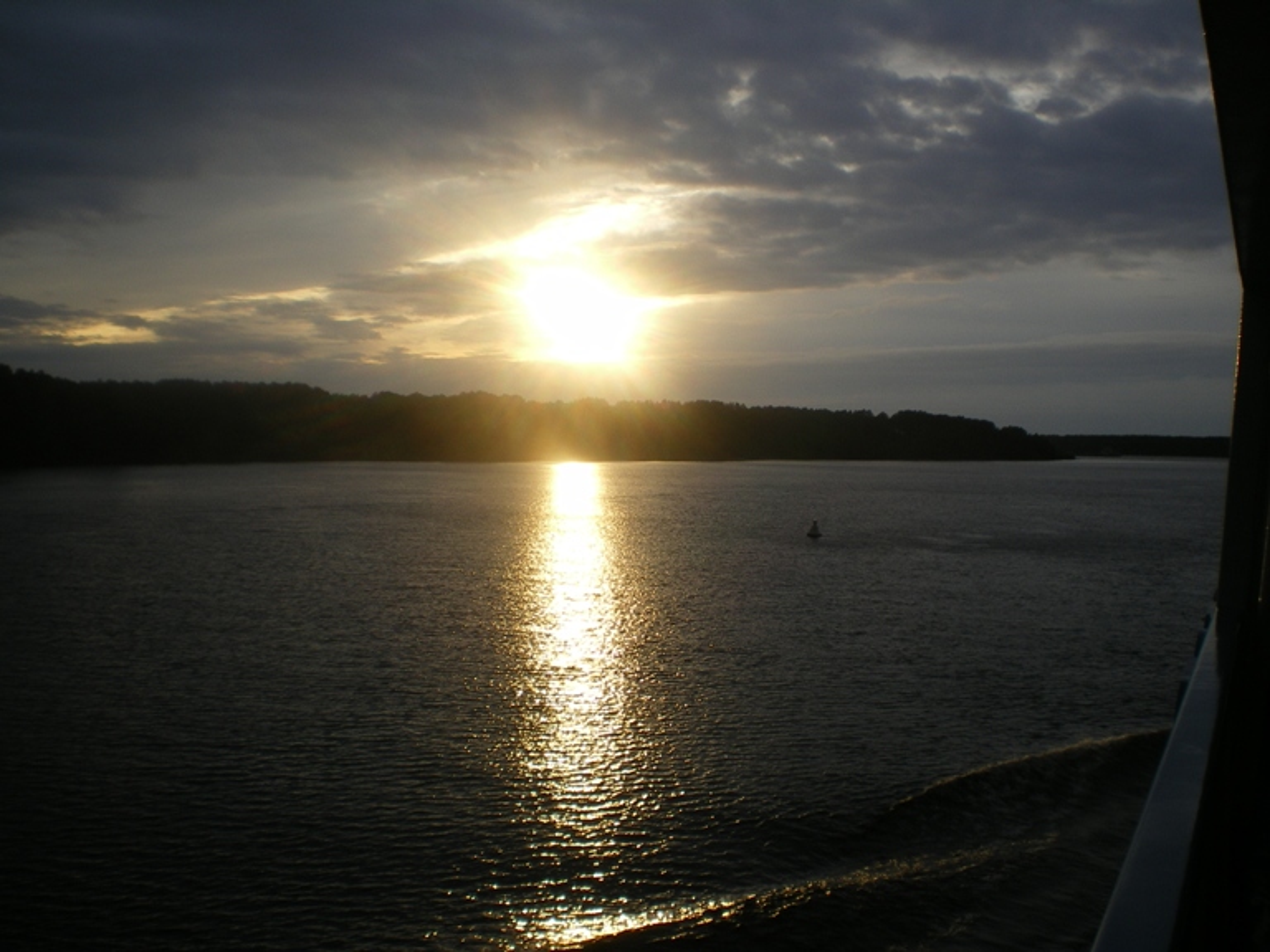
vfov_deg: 37.7
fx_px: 1394
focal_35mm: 38
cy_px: 476
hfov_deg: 49.0
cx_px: 635
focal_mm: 6.3
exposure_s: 1/125
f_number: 4.6
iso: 64
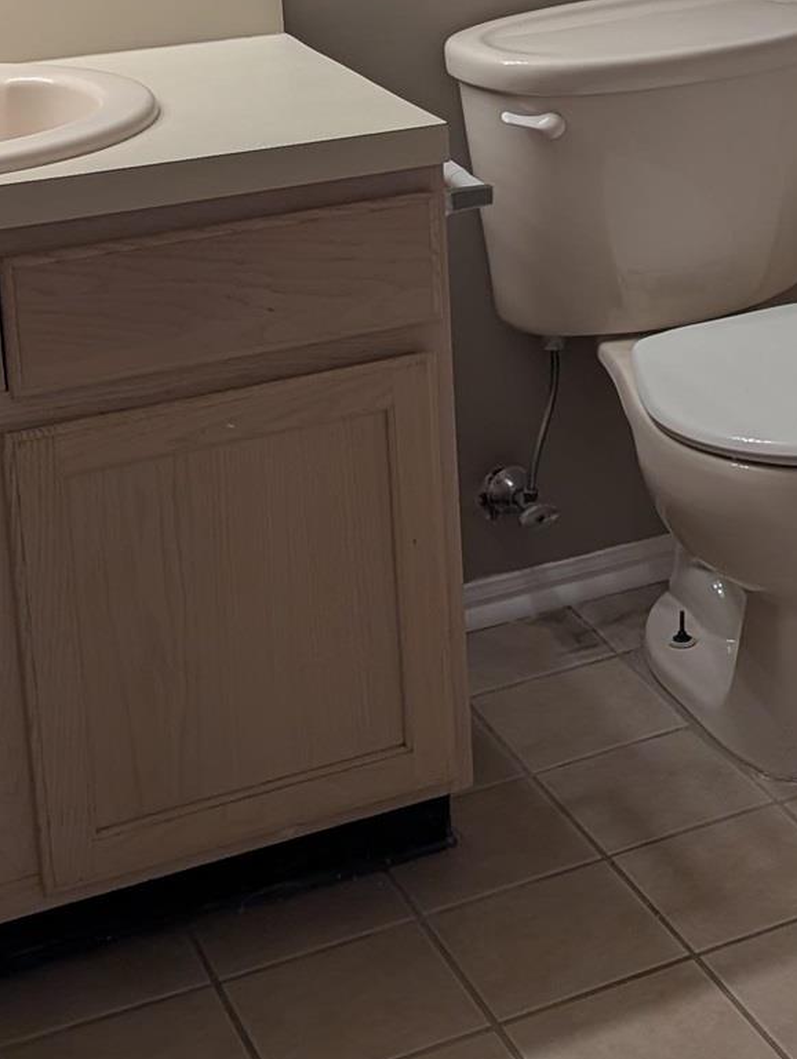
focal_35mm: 72
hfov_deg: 19.8
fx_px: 2205
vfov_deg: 25.6
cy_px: -12
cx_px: 819
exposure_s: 1/24
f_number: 1.68
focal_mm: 6.9
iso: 29
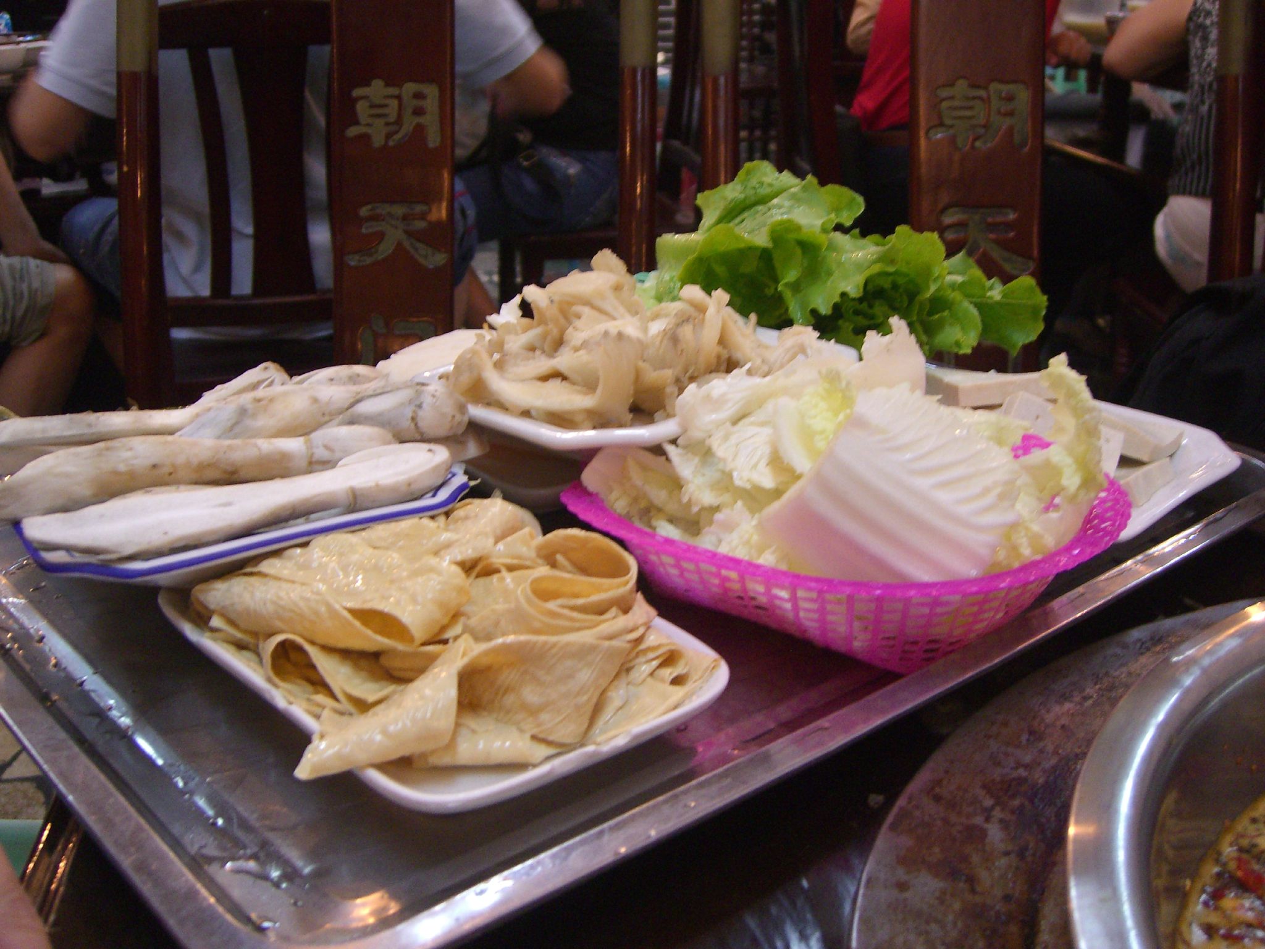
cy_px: 474
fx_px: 1389
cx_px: 632
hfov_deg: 49.0
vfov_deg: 37.7
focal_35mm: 38
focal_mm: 7.9
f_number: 2.8
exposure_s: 1/25
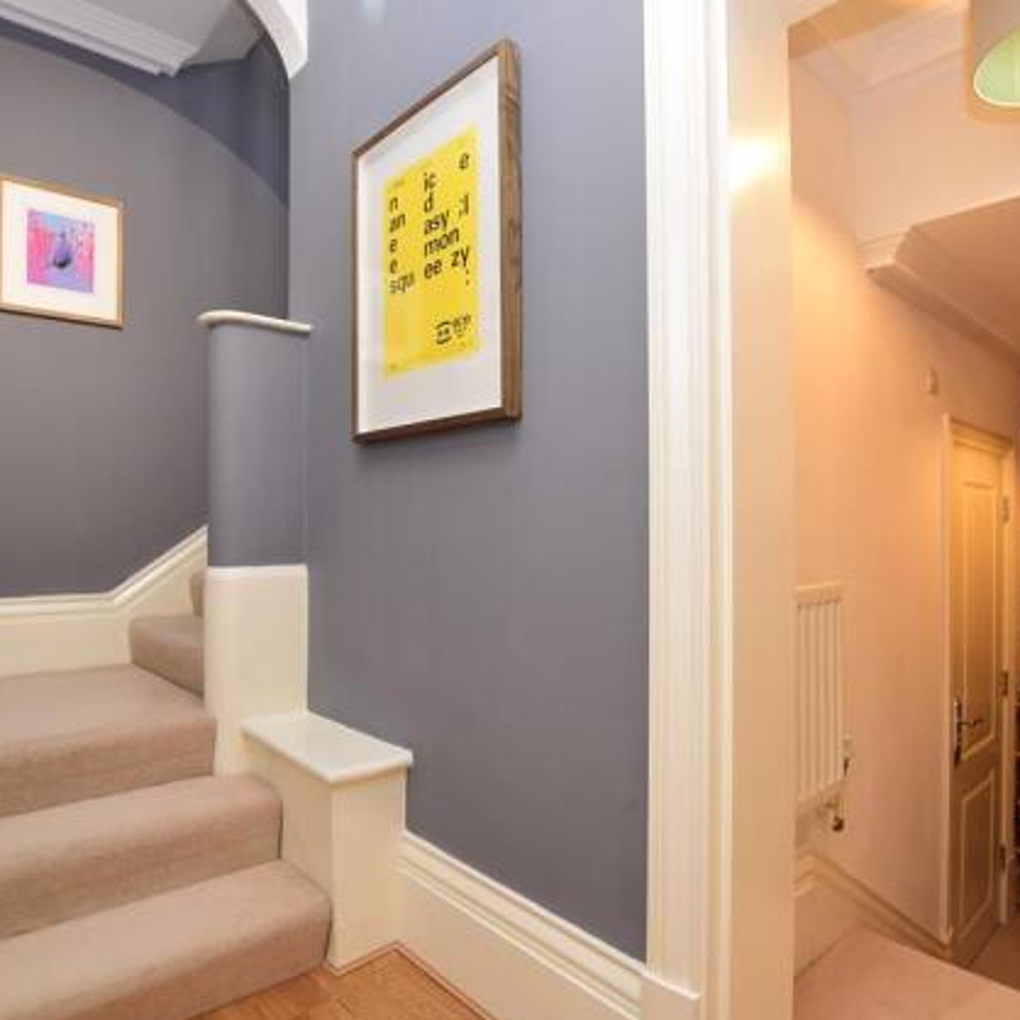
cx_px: 427
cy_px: 514
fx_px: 667
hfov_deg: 74.3
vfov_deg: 74.8
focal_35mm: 20
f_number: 6.3
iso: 250
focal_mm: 10
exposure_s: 1/8
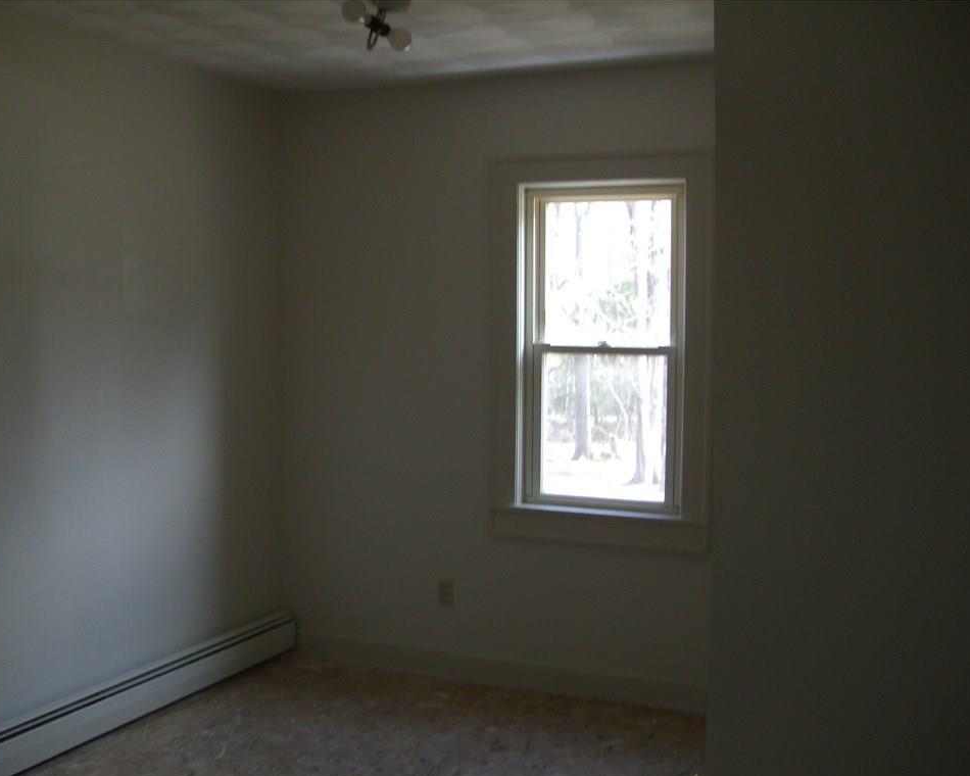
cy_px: 390
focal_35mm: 40
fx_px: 1148
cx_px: 477
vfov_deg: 37.3
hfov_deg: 45.8
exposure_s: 1/100
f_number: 2.7
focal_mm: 6.2
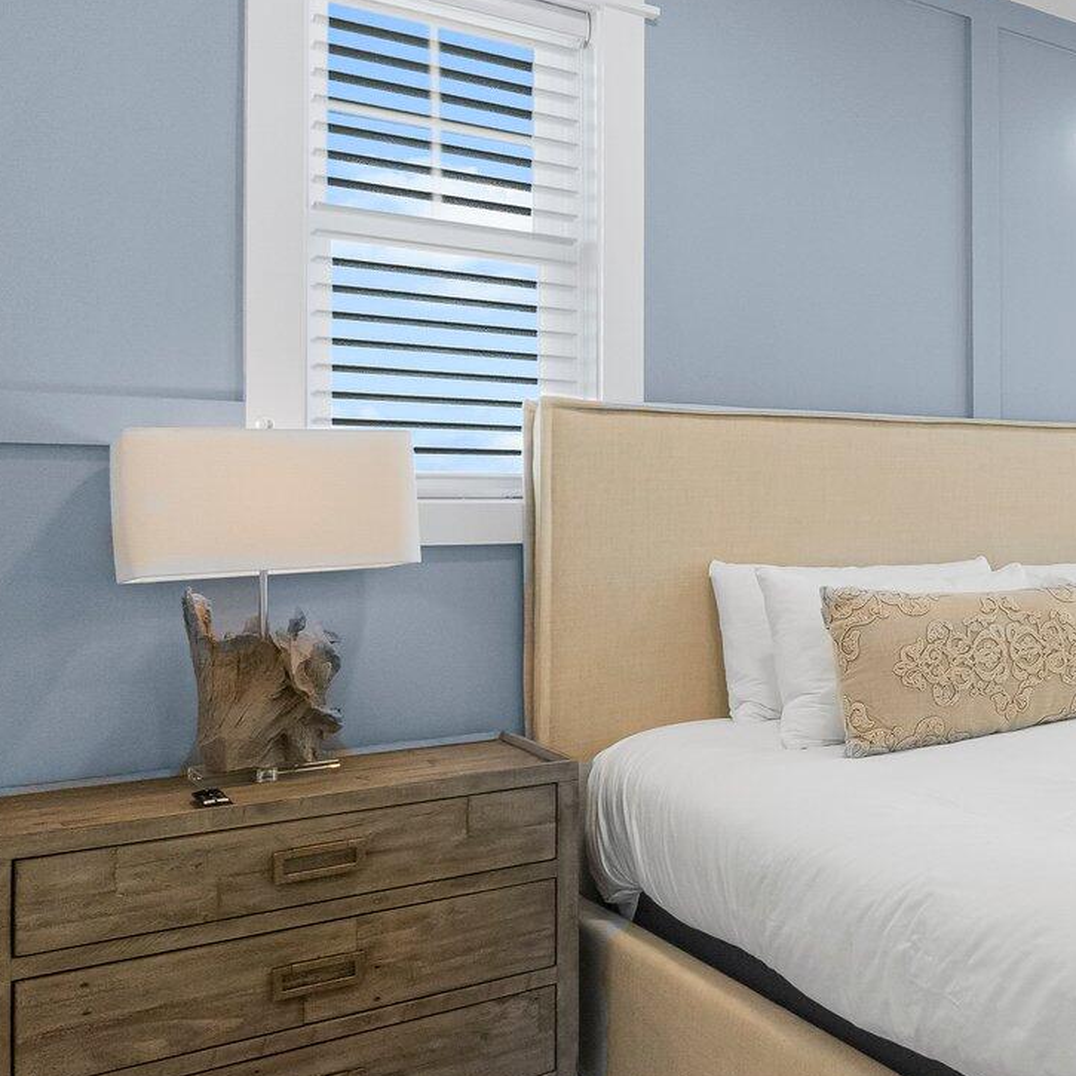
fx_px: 1266
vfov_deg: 46.0
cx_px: 1319
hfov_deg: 35.3
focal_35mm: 36
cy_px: 517
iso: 400
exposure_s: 1/50
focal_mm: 10
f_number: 9
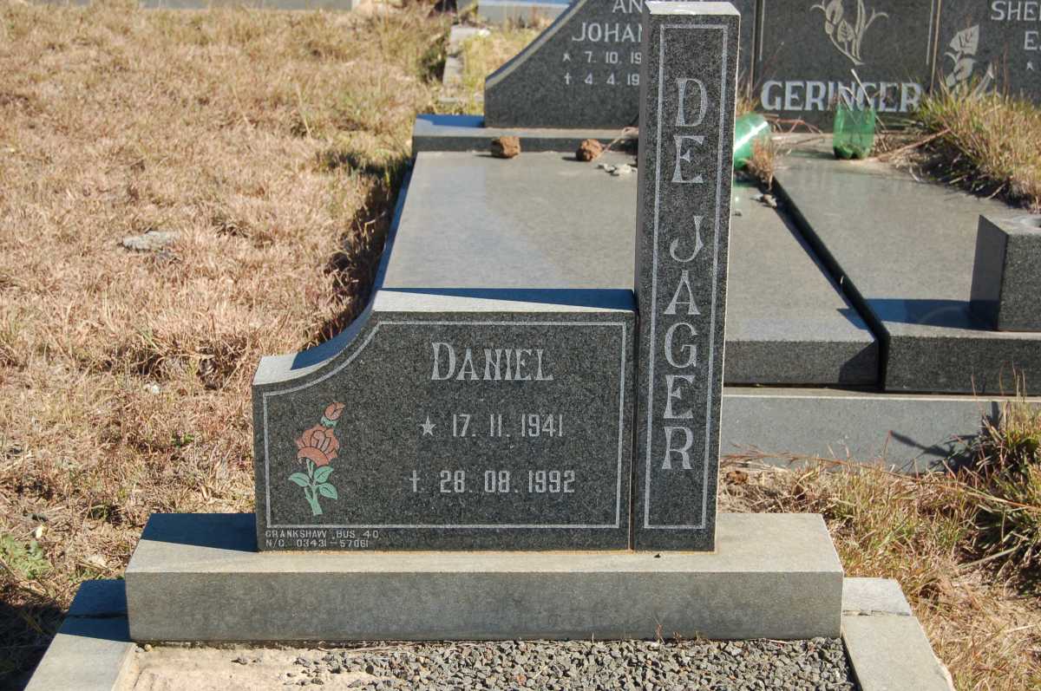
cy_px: 346
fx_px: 1820
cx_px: 520
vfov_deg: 21.5
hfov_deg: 31.9
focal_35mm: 63
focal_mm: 42
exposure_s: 1/320
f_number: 6.3
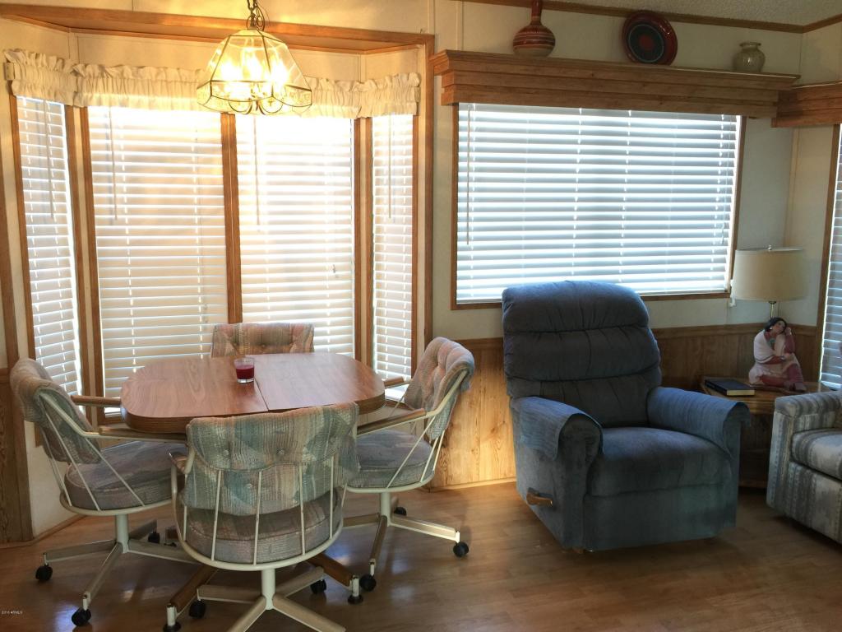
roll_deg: -0.8
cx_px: 421
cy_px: 316
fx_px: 705
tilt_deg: -9.0
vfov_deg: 48.2
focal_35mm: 29
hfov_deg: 61.7
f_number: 2.2
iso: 40
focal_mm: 4.15
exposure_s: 1/15
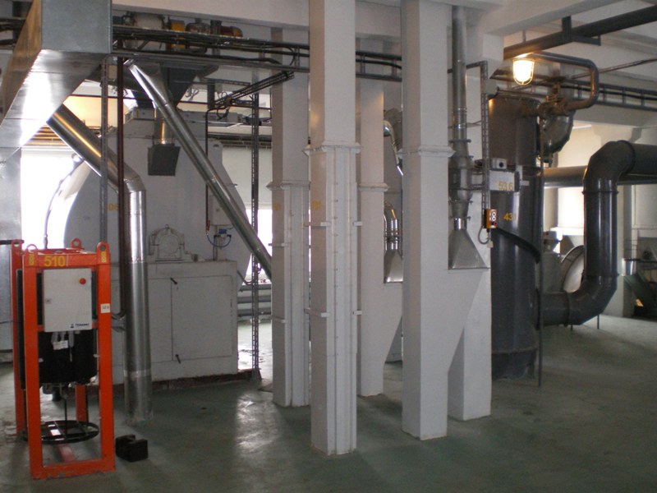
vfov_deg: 37.7
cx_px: 328
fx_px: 721
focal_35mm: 38
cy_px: 246
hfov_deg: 49.0
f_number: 3.1
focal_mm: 6.3
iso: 400
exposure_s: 1/50
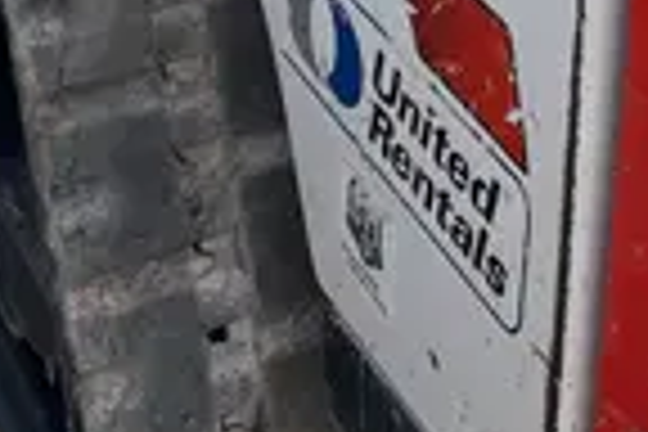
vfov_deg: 12.0
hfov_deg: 19.8
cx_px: 410
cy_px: -407
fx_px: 1854
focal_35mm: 103
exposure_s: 1/3300
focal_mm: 4.2
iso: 50
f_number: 1.6
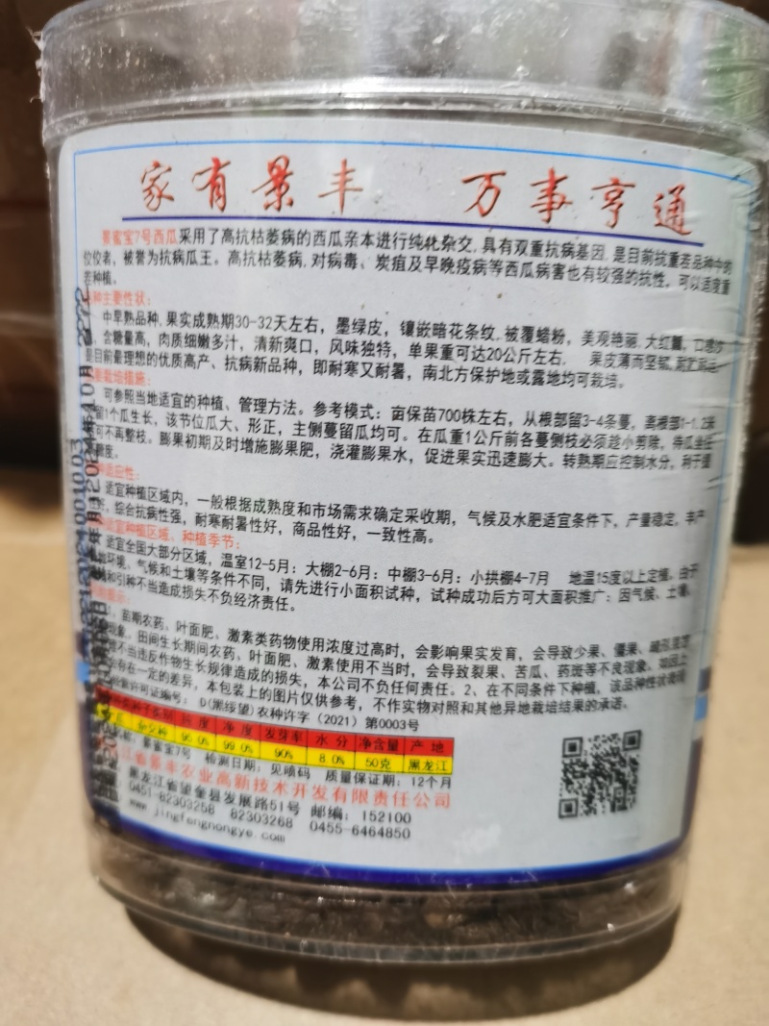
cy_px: 513
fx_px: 800
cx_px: 384
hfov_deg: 51.3
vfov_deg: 65.3
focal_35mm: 27
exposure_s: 1/25
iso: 500
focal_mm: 5.58
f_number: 1.8
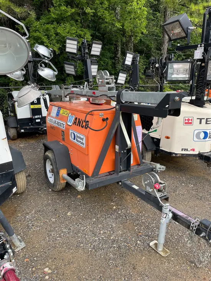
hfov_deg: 53.1
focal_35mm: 26
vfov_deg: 67.3
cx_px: 106
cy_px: 140
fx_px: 211
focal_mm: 4.2
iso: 50
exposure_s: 1/842
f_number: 1.6
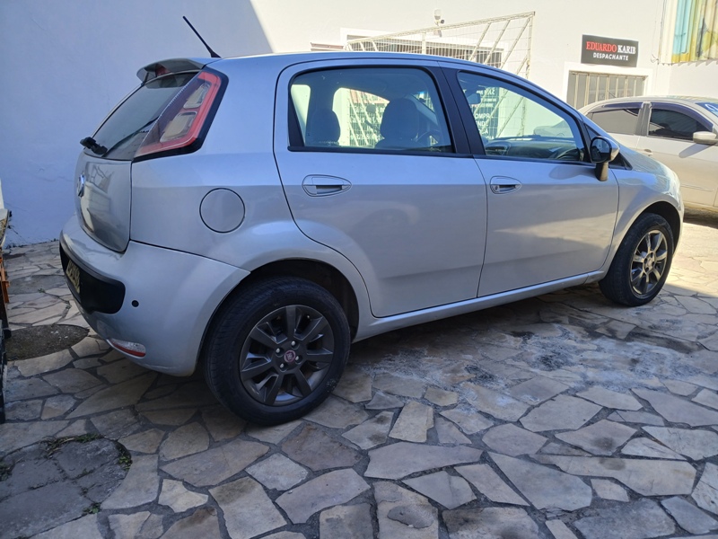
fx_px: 539
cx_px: 359
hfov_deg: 67.3
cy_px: 270
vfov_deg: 53.1
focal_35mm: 26
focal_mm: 3.98
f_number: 1.8
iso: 25
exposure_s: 1/120
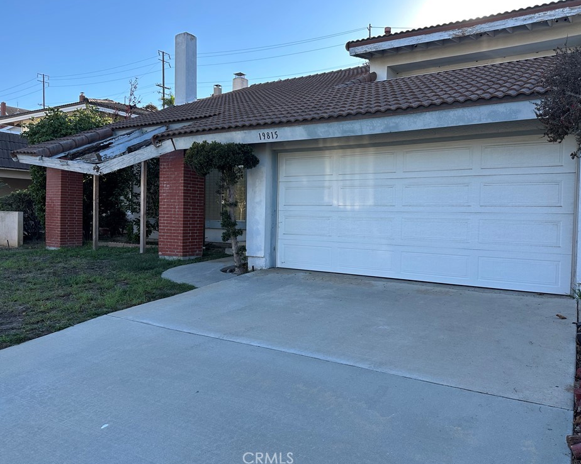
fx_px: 447
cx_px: 312
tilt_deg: -0.5
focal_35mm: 26
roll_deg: -0.7
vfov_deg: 54.9
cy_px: 226
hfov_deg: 66.0
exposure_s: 1/887
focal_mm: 6.86
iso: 80
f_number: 1.78
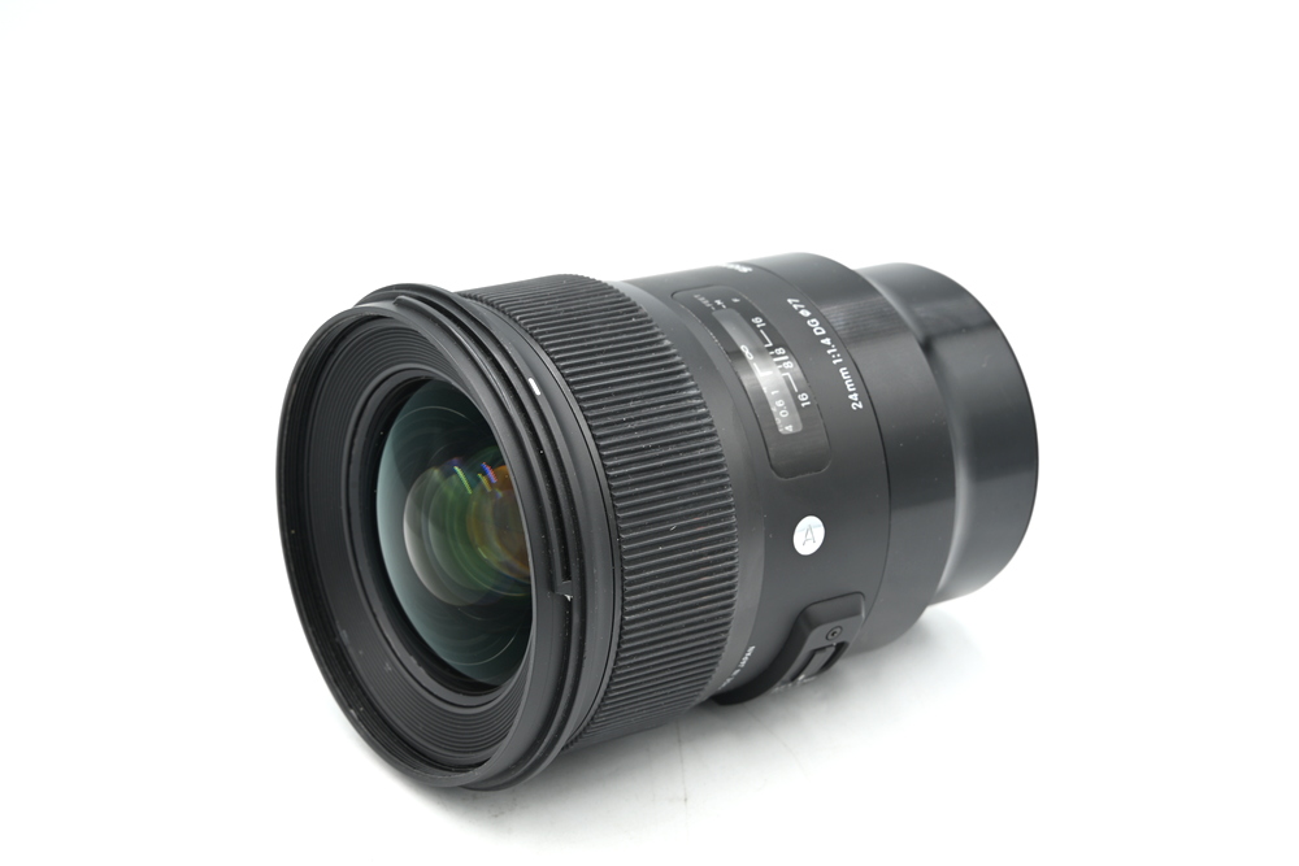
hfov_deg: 27.0
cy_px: 433
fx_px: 2706
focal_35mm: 75
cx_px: 650
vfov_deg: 18.2
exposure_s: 1/10
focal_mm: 75
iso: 100
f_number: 14
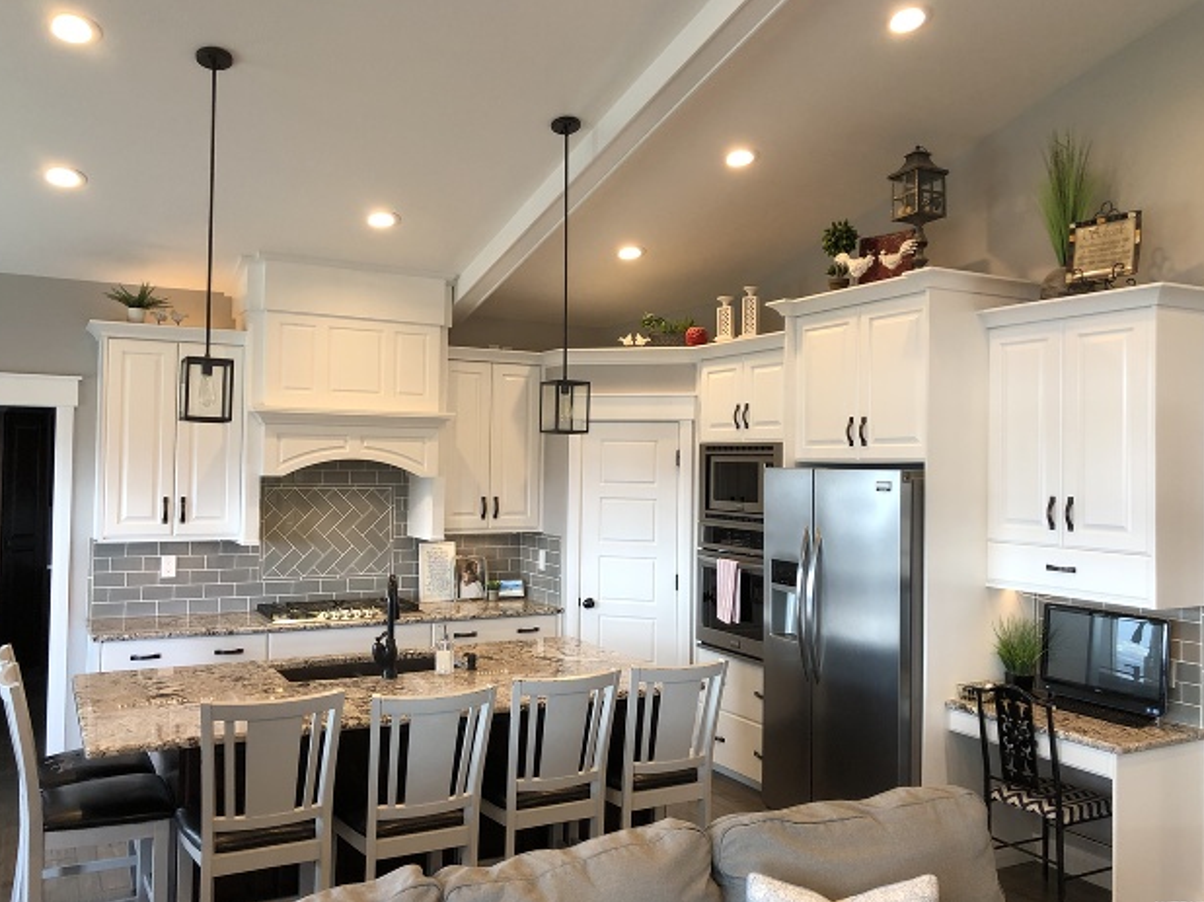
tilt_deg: +1.4
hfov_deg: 61.7
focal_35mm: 29
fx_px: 1008
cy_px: 448
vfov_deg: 48.2
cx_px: 594
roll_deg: -0.4
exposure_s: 1/30
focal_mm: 3.99
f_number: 1.8
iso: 32
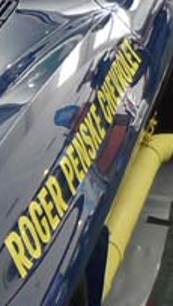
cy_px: 174
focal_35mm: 131
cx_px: -295
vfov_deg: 16.4
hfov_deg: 8.2
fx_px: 1067
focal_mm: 4
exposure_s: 1/45
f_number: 3.2
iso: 80
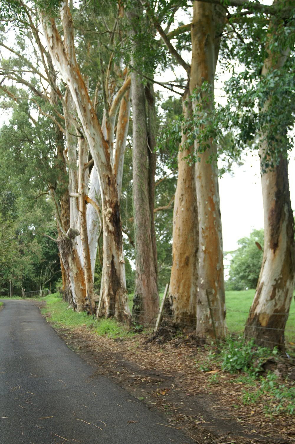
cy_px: 222
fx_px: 480
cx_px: 148
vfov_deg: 49.6
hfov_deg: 34.1
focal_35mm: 39
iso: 100
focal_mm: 26
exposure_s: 1/80
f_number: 4.5
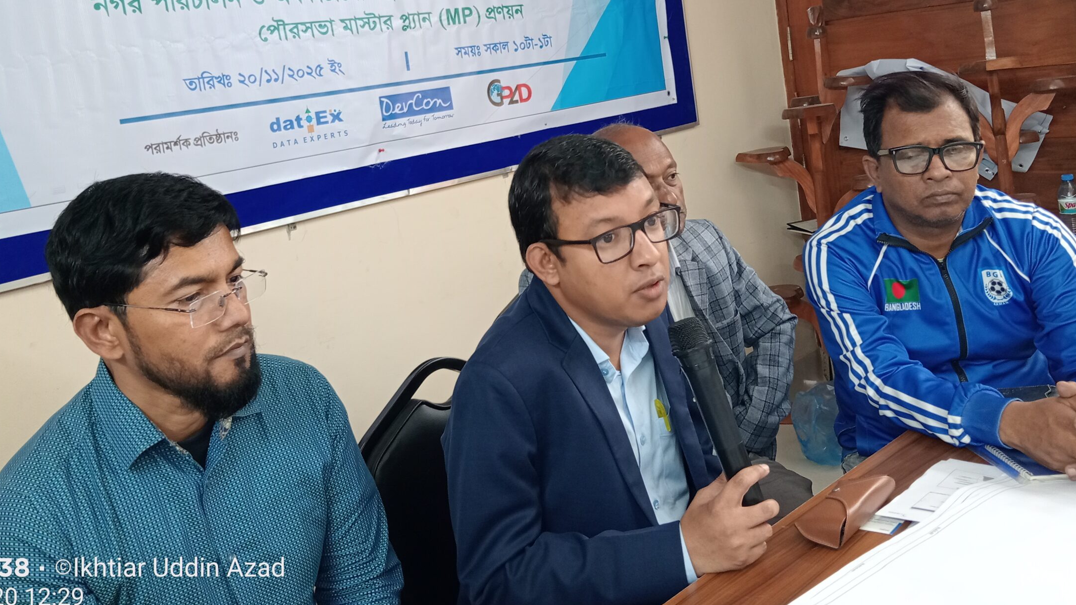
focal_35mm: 36
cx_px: 493
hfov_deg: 55.2
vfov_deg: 32.3
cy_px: 160
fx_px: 1027
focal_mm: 3.98
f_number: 1.8
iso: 414
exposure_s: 1/33.3
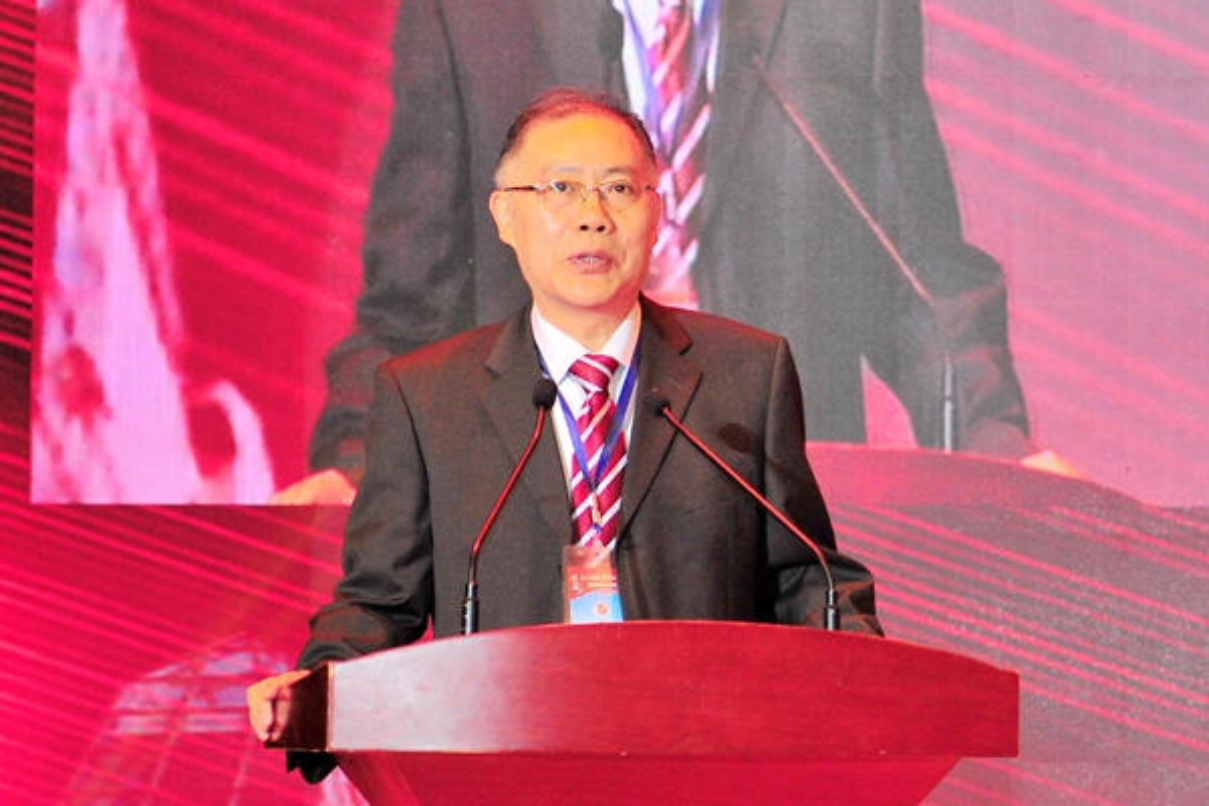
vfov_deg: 19.5
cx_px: 604
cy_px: 403
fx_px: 2351
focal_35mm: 70
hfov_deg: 28.8
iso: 800
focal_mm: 70
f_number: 4
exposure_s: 1/125
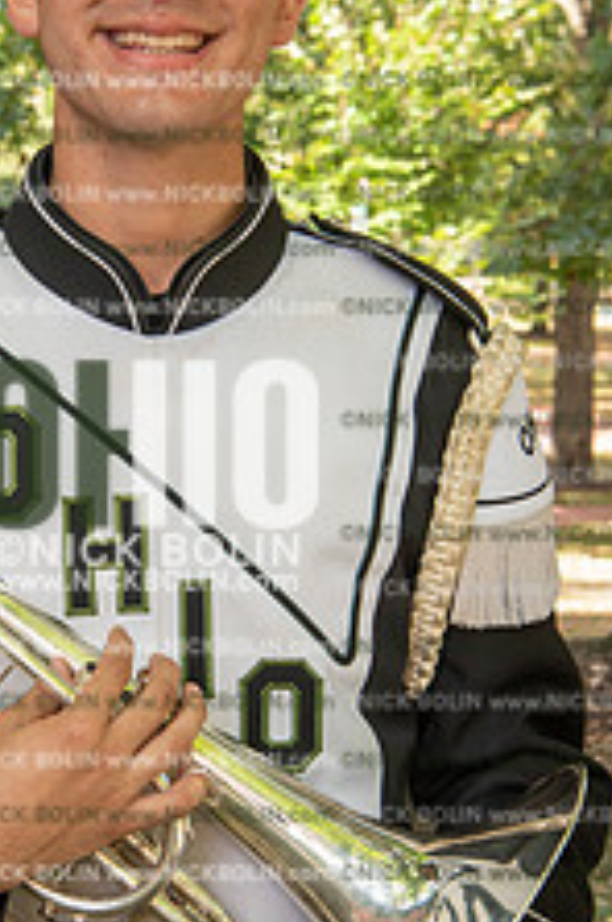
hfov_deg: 14.9
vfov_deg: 22.4
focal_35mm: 91
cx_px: 145
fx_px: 2328
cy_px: 475
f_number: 8
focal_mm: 45
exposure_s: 1/100
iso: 500
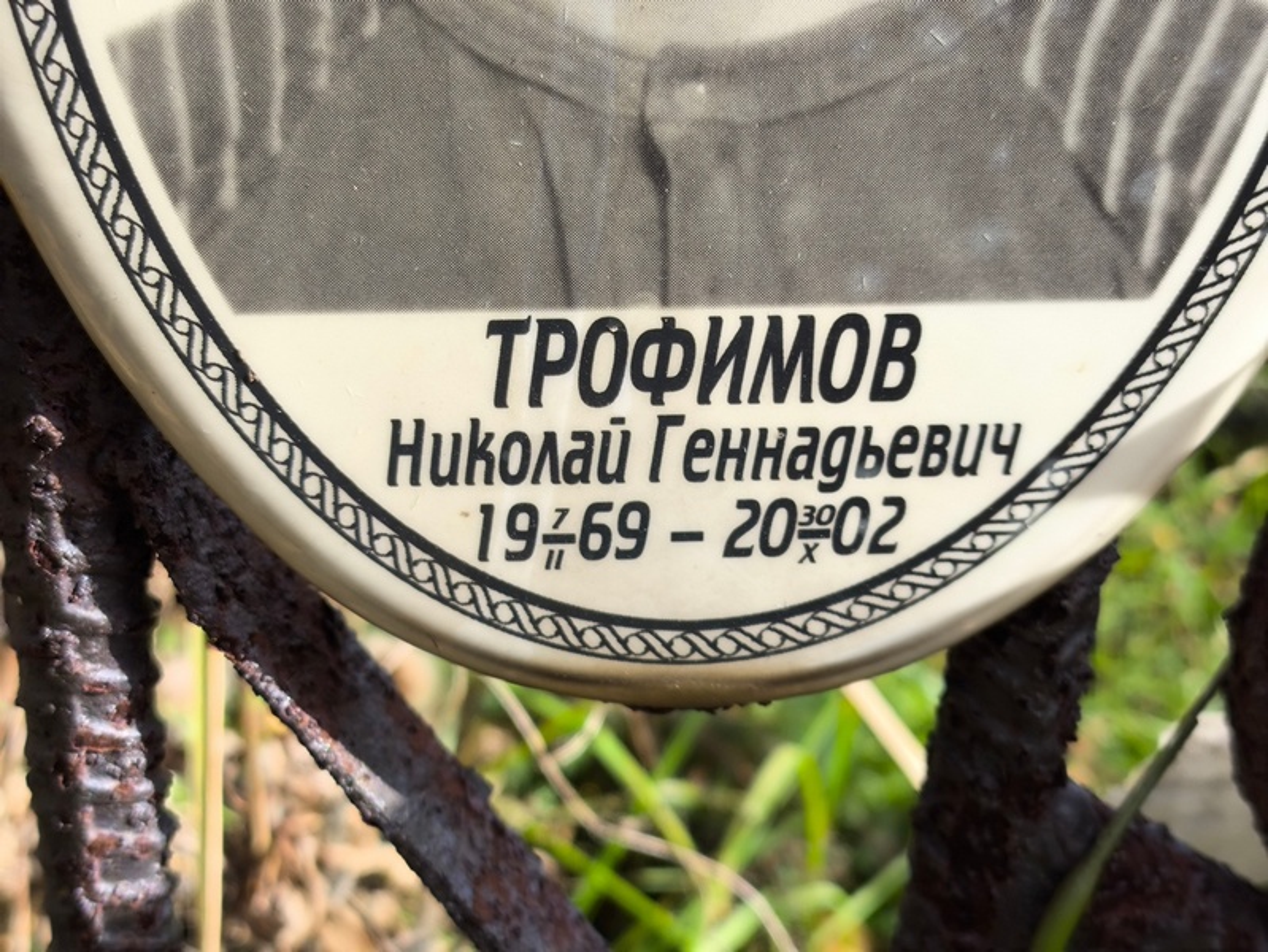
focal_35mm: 50
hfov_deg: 38.2
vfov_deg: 29.1
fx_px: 1832
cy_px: 476
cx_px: 634
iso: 50
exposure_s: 1/391
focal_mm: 4.71
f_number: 1.7
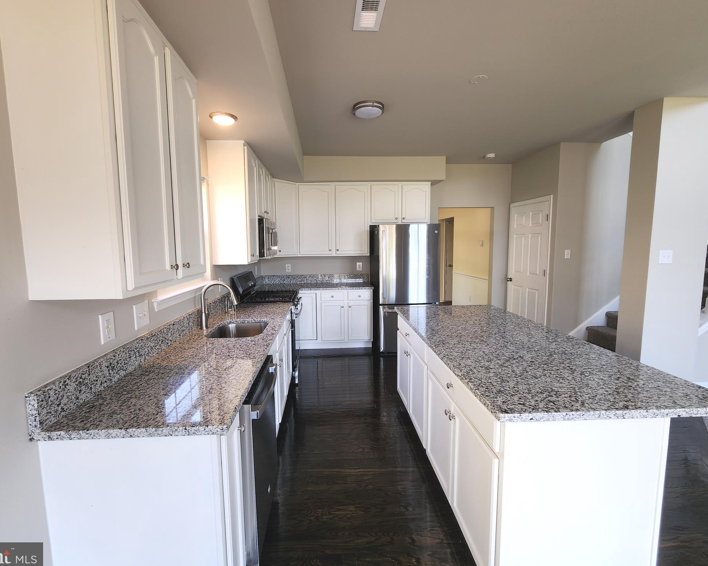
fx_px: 293
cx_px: 338
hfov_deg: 100.6
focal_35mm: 14
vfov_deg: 88.0
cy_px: 281
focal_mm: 2.2
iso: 64
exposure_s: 1/60
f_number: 2.2
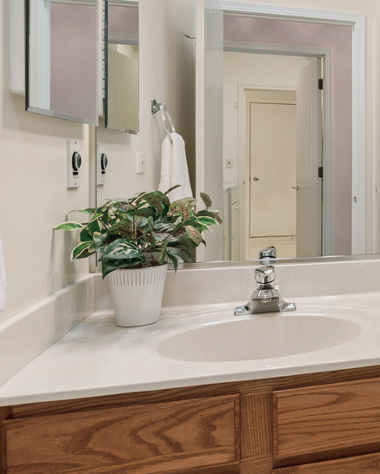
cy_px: 193
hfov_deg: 30.4
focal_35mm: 39
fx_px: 548
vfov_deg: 46.6
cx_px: 490
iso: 200
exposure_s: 1/25
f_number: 8
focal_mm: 14
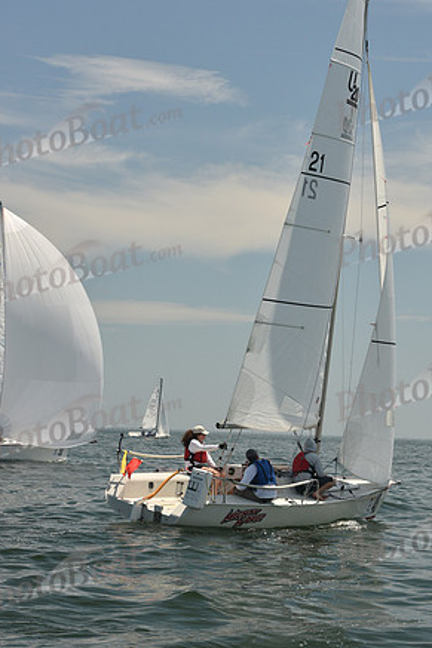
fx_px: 1675
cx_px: 259
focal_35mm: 93
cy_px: 328
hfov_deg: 14.7
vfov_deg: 21.9
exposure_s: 1/800
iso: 320
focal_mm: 70
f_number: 7.1
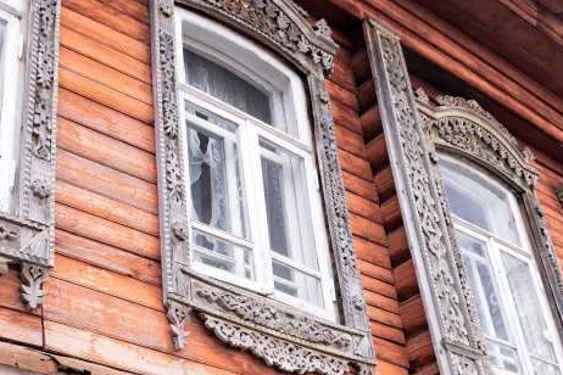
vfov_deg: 25.4
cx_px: 208
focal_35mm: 53
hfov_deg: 37.3
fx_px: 829
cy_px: 242
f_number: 5.6
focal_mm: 26.5
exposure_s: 1/45
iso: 400
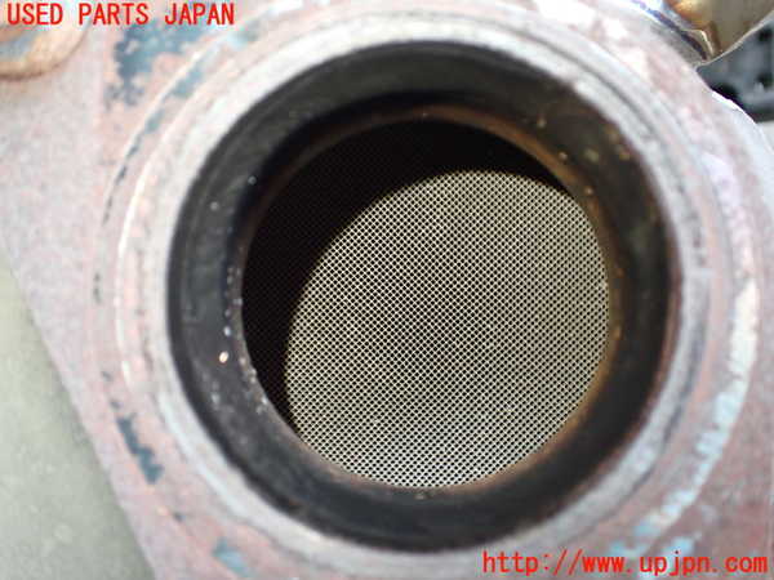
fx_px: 671
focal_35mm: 30
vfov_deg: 46.8
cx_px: 387
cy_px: 290
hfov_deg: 60.0
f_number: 2.3
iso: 640
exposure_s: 1/125
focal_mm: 5.4
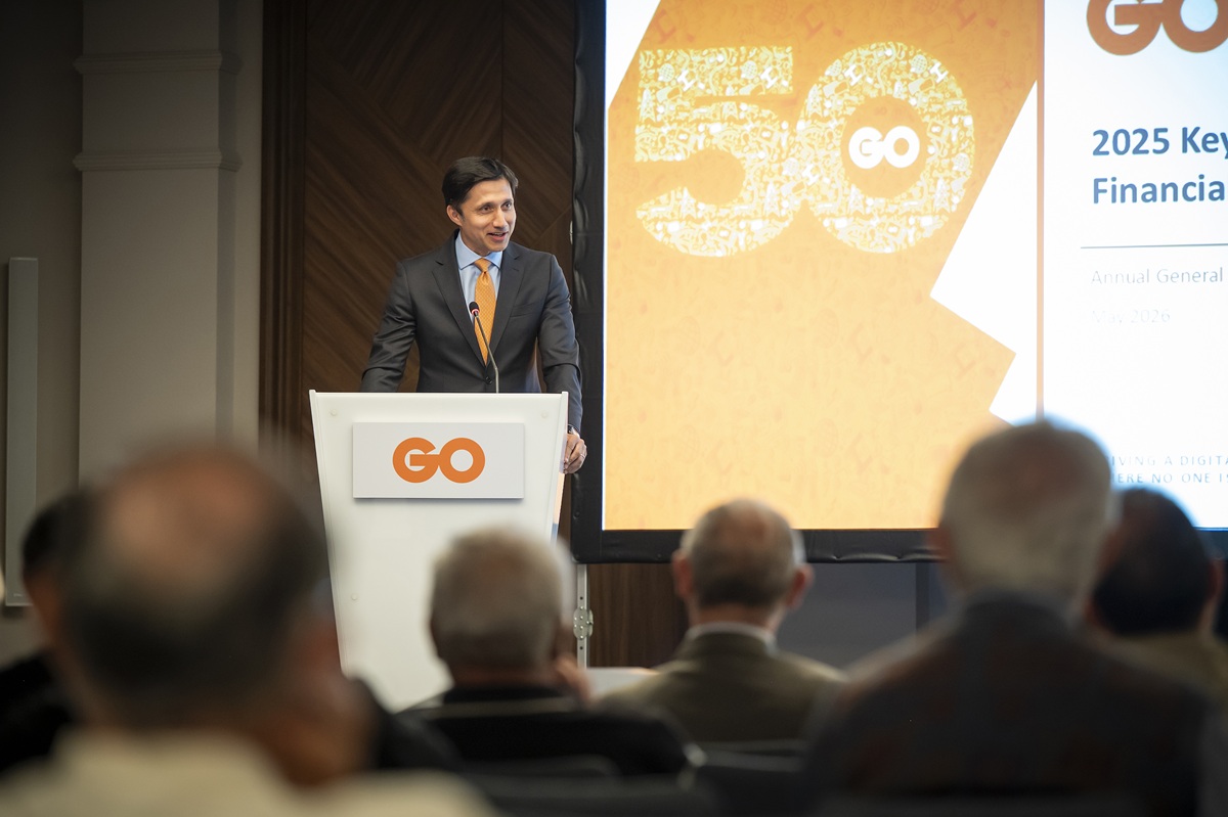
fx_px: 4432
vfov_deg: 10.5
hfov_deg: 15.8
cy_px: 408
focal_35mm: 130
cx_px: 614
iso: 3200
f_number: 2.8
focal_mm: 130
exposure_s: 1/200
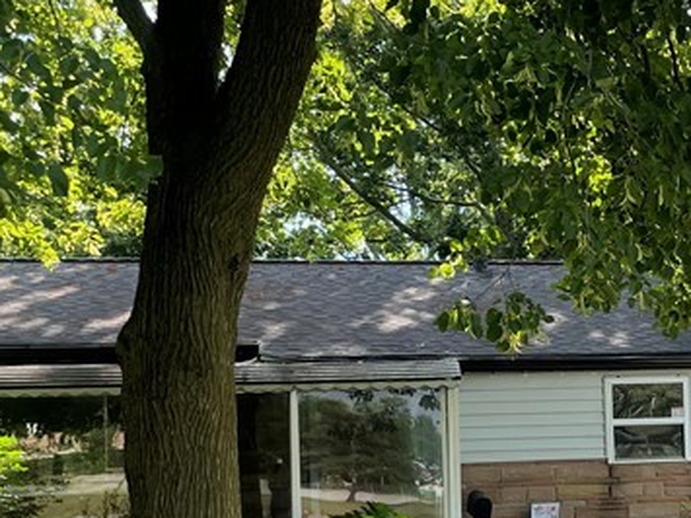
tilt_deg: +0.4
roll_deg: +1.4
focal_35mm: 75
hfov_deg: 25.2
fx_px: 1497
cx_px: 631
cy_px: 432
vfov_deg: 19.4
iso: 32
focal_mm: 4.2
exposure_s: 1/801
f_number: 1.6
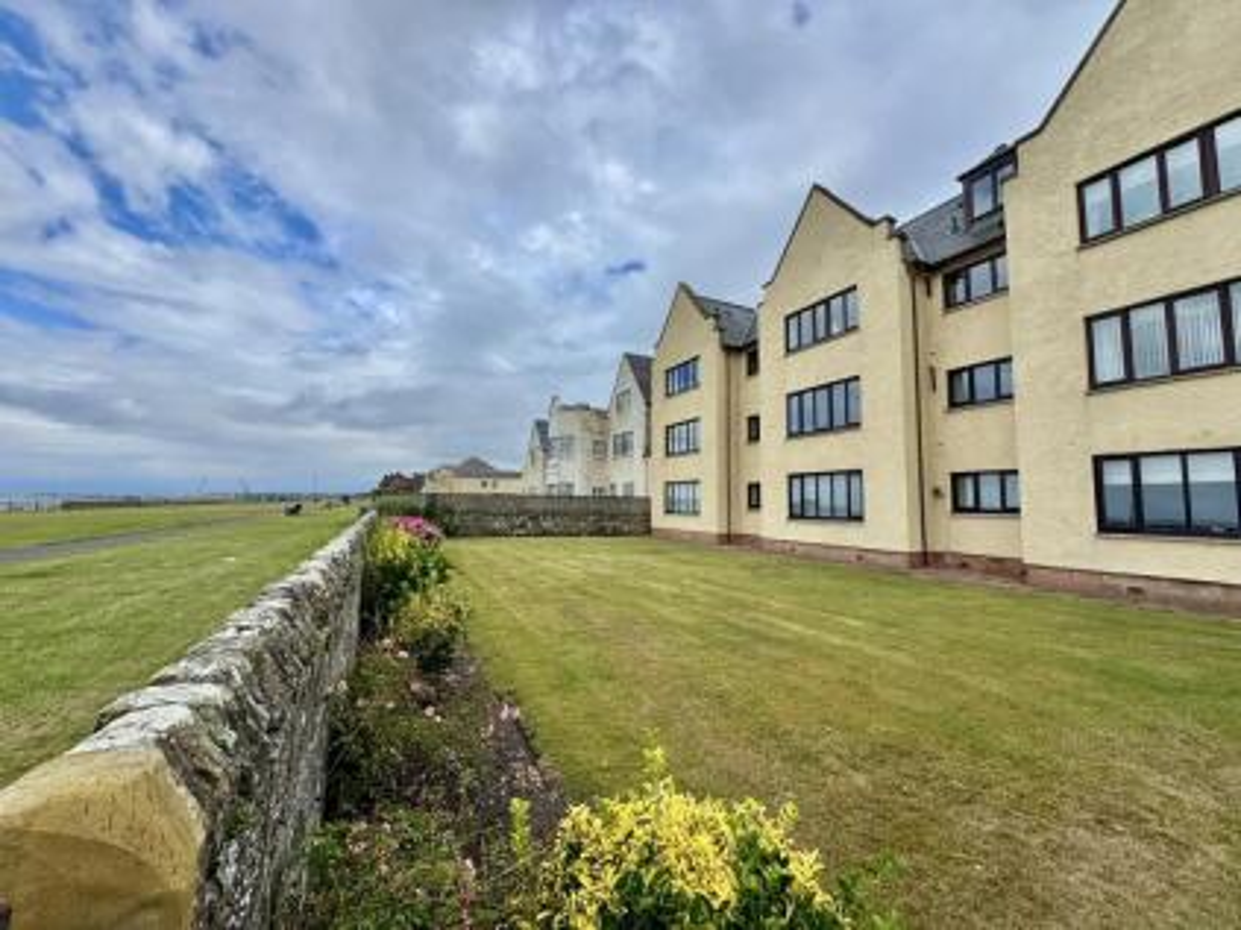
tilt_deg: +3.9
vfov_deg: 85.6
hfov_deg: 102.1
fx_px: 502
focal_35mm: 14
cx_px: 620
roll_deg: -0.4
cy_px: 465
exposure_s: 1/2494
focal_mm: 2.22
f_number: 2.2
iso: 50
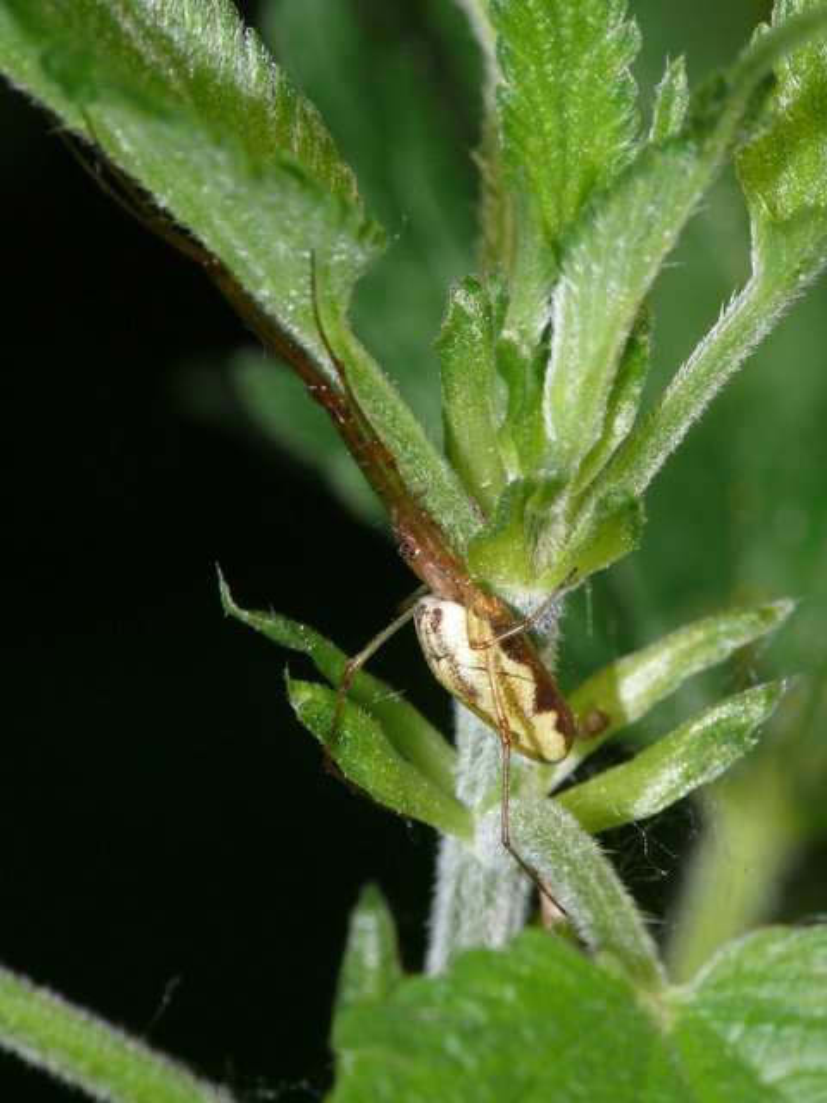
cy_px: 552
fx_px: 7772
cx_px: 414
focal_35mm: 244
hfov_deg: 6.1
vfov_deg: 8.1
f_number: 11
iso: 200
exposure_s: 1/250
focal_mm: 51.6
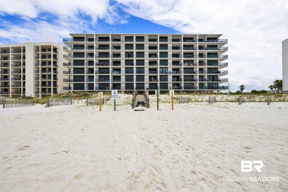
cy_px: 96
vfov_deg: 79.2
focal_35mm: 14
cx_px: 144
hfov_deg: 102.3
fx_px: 116
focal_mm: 14.5
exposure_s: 1/1000
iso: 400
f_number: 11
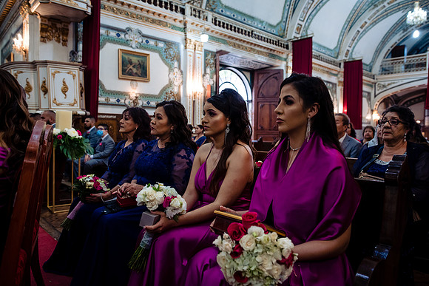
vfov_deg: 51.3
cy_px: 143
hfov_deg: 71.5
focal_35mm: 25
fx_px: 298
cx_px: 214
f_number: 3.2
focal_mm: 25
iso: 1600
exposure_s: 1/100
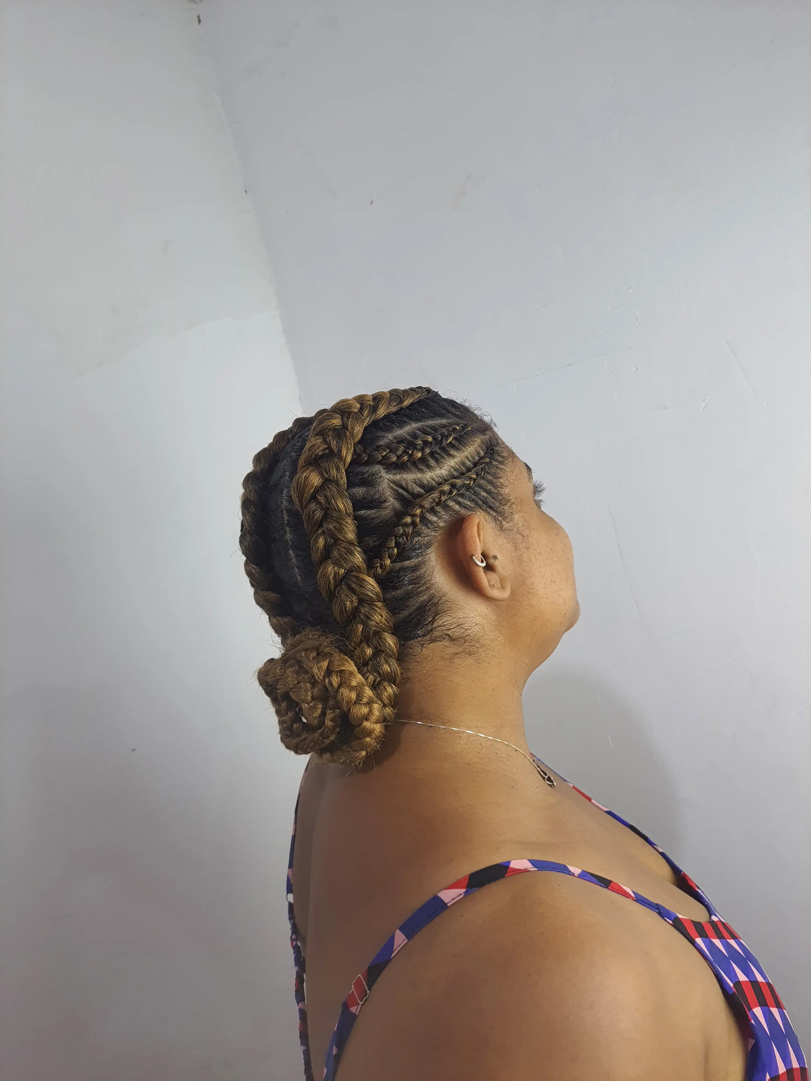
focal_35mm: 24
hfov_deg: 56.8
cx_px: 406
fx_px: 750
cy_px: 540
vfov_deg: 71.6
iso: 200
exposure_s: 1/120
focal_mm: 5.23
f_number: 1.8
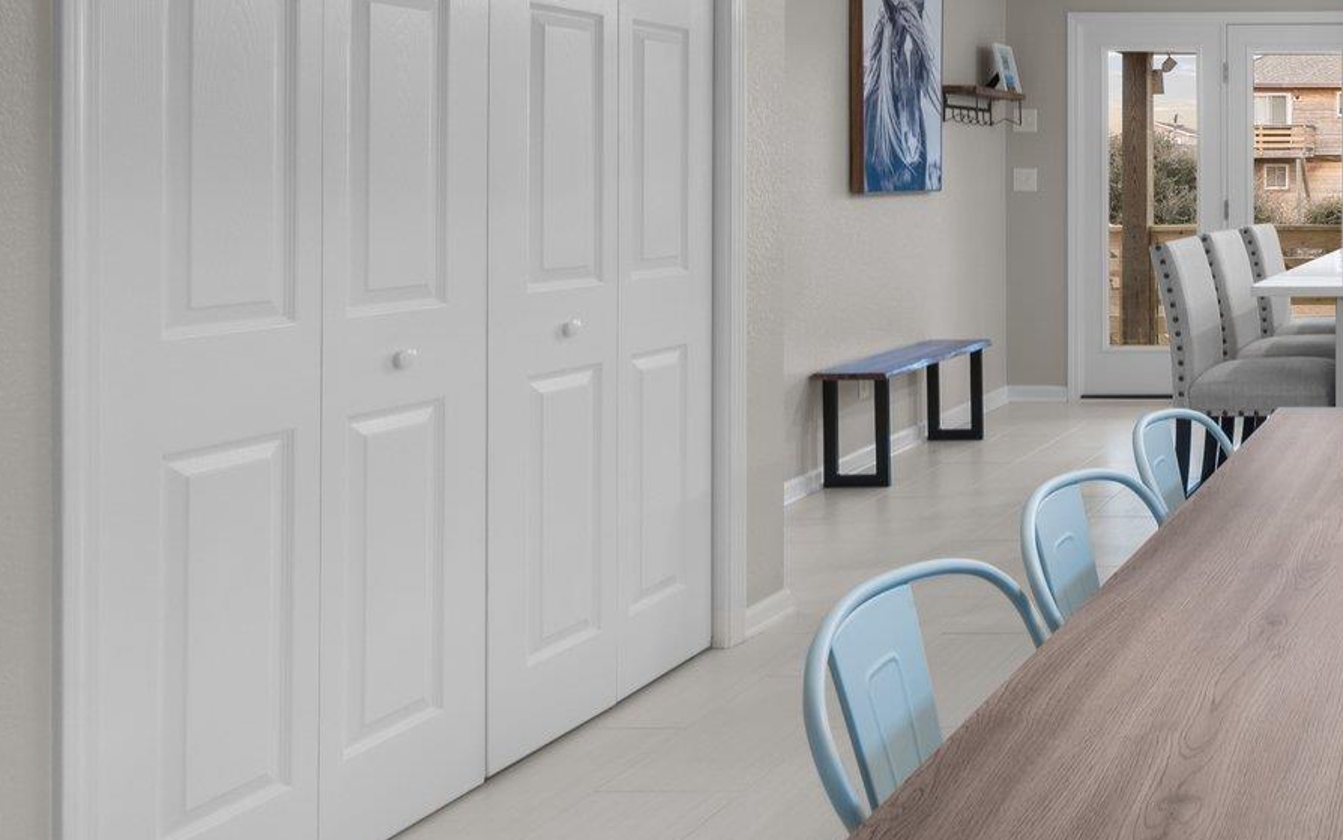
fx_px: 1281
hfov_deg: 42.4
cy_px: 205
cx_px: 1504
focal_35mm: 35
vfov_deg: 35.4
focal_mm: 10
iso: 100
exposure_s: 1
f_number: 8
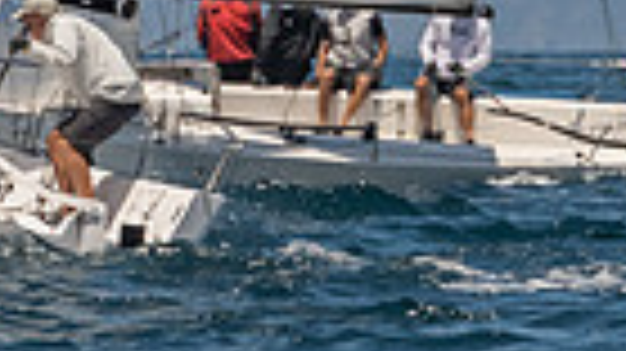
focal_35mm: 1227
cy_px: -210
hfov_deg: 1.8
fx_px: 20355
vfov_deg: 1.0
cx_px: 75
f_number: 9
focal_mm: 200
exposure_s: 1/1000
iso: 640
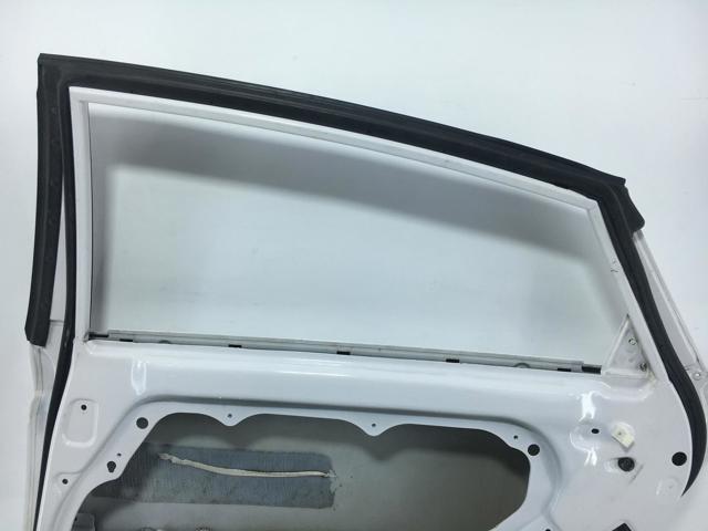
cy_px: 266
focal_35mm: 29
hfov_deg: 61.7
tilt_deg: -24.1
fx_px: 593
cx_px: 354
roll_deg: -1.1
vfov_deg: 48.2
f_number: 2.2
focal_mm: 4.15
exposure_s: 1/390
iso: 25
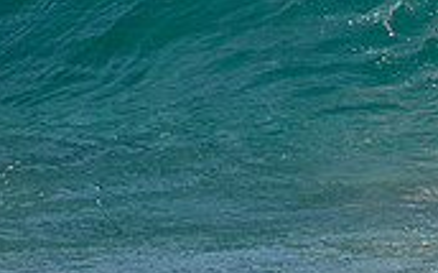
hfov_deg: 0.8
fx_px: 32855
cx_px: 588
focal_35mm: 2756
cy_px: -80
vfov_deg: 0.5
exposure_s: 1/2000
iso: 720
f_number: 11
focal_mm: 800
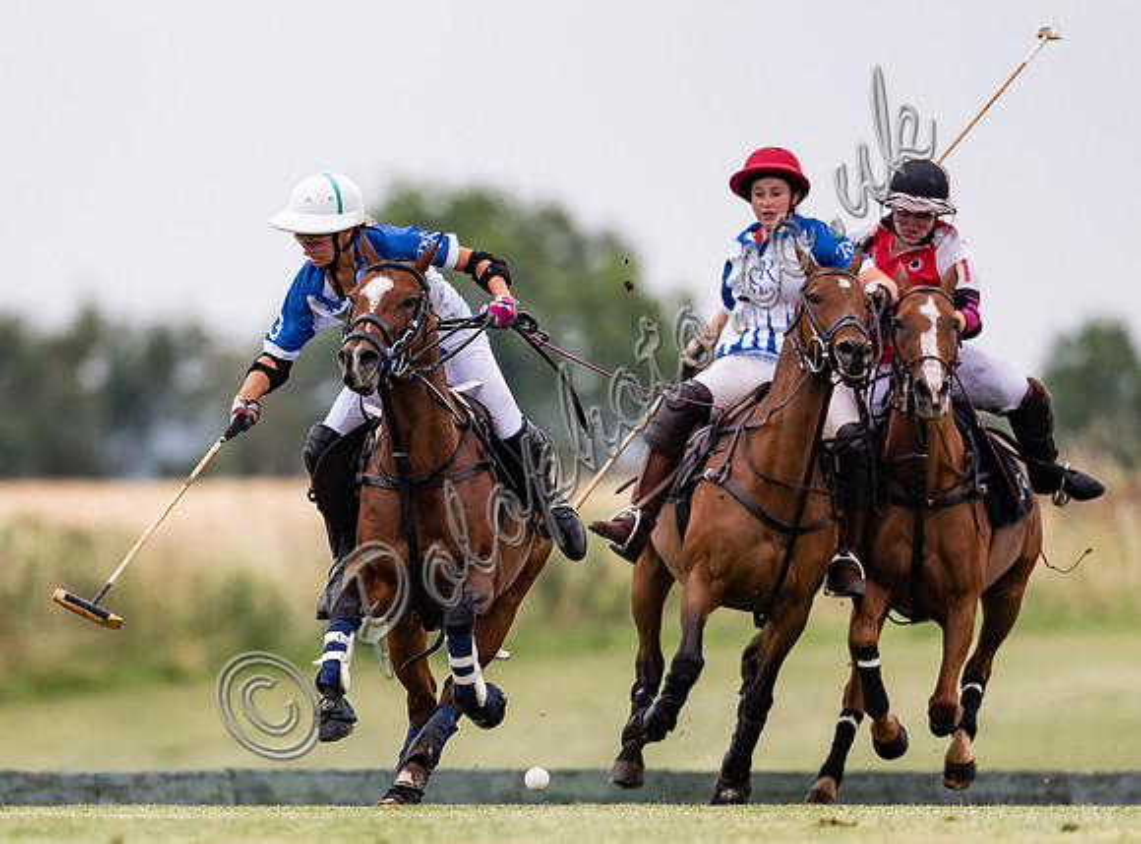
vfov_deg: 1.9
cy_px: 417
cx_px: 310
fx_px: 26118
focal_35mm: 796
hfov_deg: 2.5
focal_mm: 500
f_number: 4
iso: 1000
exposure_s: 1/2500
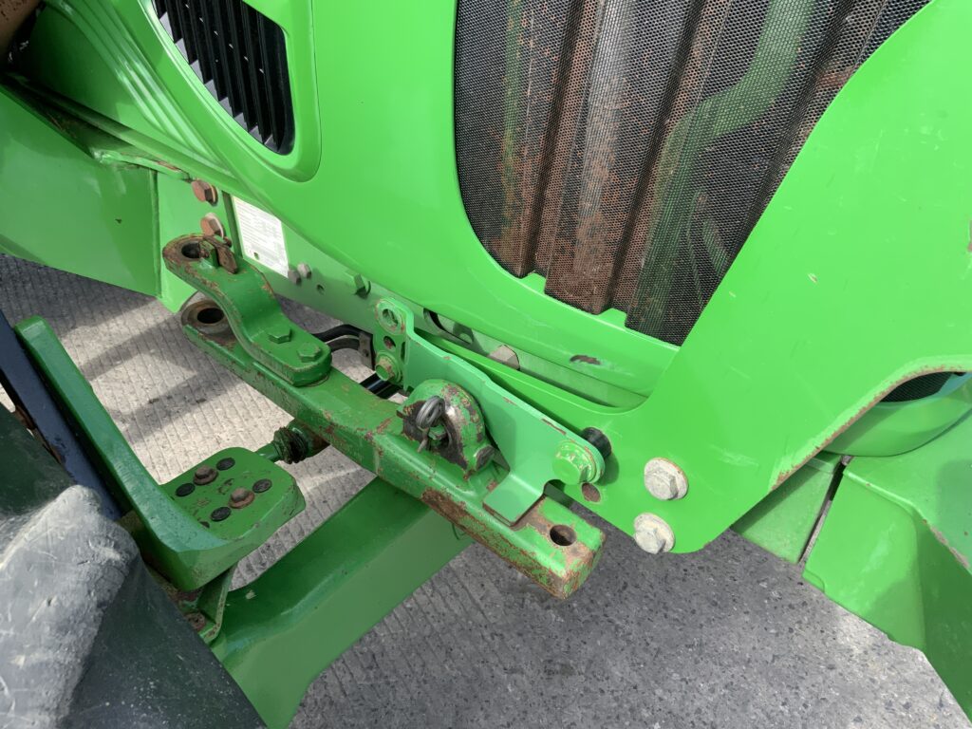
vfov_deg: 48.2
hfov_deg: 61.7
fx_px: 814
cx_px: 486
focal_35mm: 29
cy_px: 364
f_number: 1.8
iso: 16
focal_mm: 3
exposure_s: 1/316
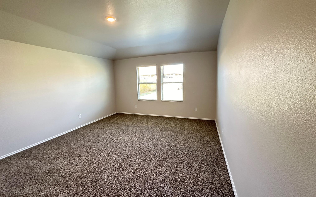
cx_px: 157
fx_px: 129
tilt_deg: -4.7
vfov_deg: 74.7
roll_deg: +1.4
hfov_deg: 101.5
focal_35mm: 15
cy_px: 92
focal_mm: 2.22
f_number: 2.2
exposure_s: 1/60
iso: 400
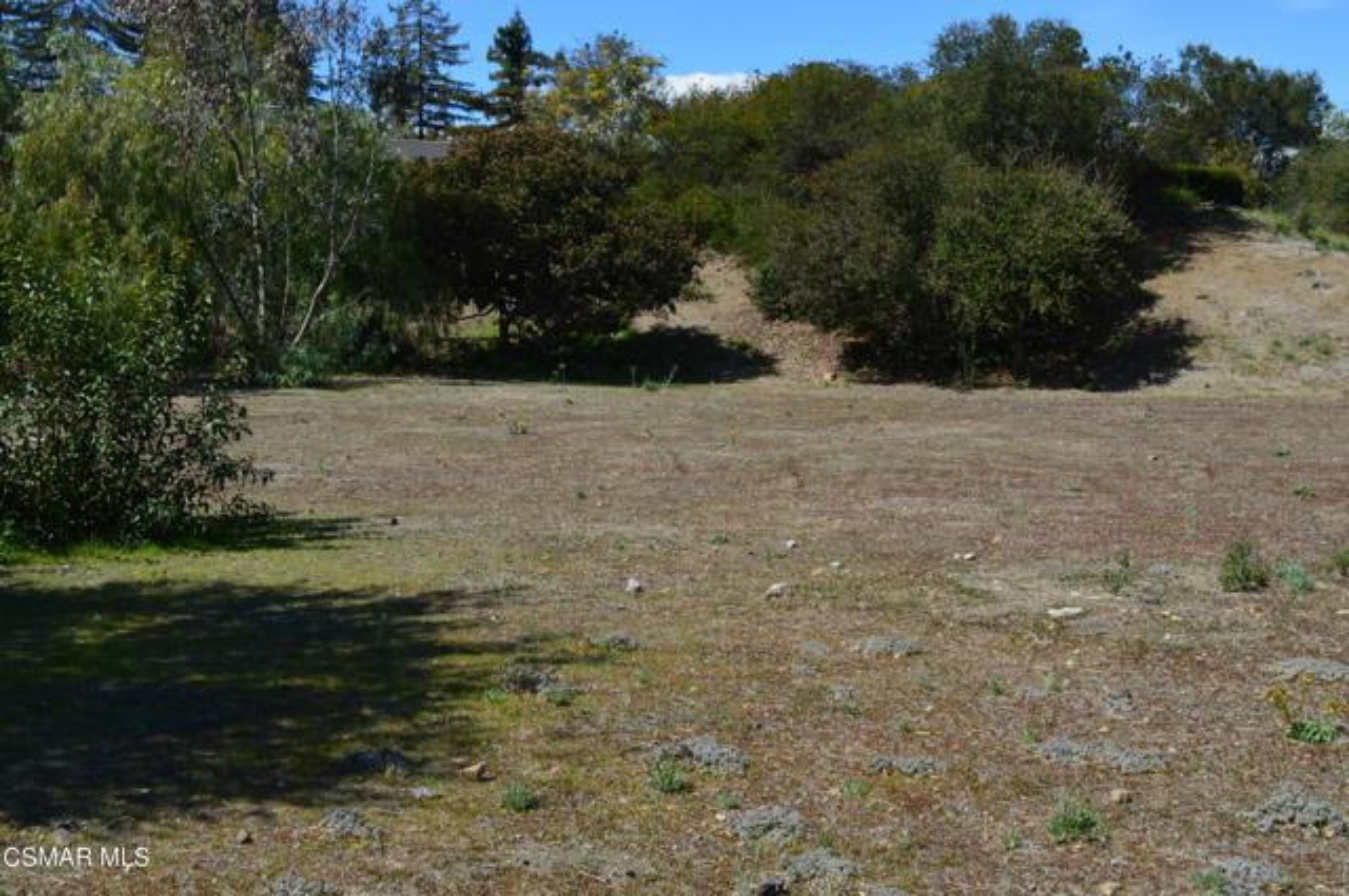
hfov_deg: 43.7
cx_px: 674
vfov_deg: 29.8
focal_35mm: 45
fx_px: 1684
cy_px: 448
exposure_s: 1/400
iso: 400
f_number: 11
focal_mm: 30
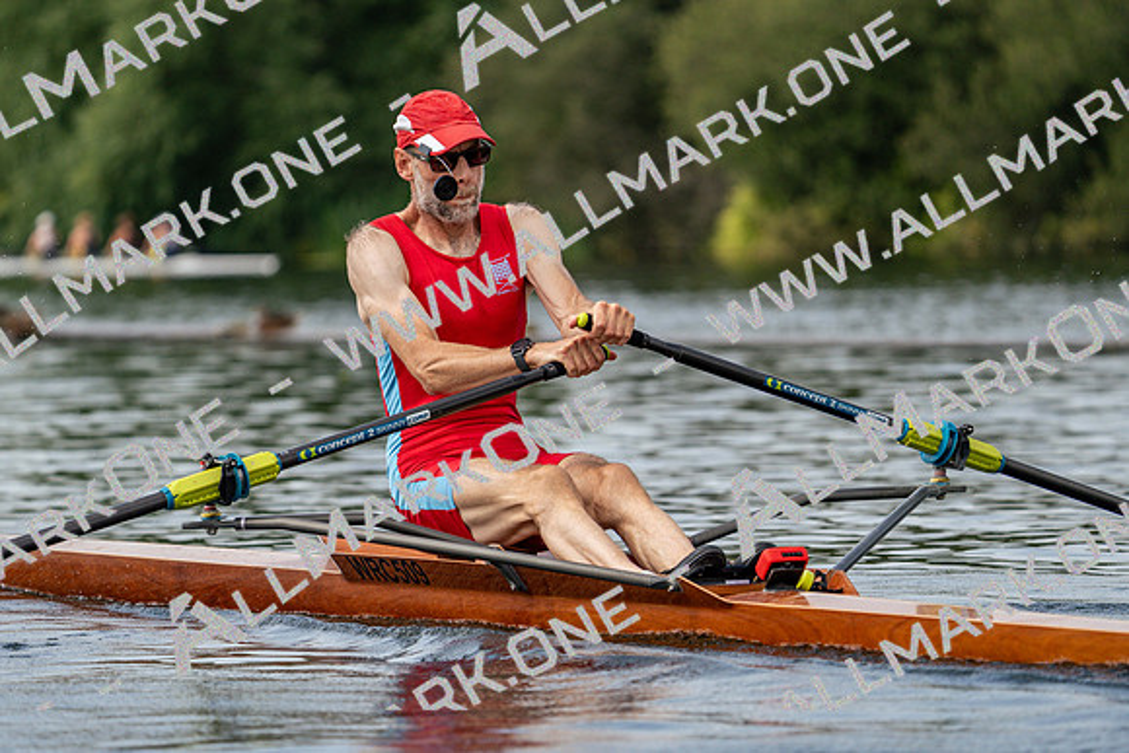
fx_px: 8908
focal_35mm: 284
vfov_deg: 4.8
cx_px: 564
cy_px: 376
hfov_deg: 7.3
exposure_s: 1/1600
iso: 400
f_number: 5.6
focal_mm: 284
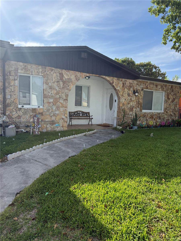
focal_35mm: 24
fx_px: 167
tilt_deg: -4.5
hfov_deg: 56.8
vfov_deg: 71.6
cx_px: 90
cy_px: 120
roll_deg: -1.8
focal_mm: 6.76
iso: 100
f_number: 1.78
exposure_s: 1/4975
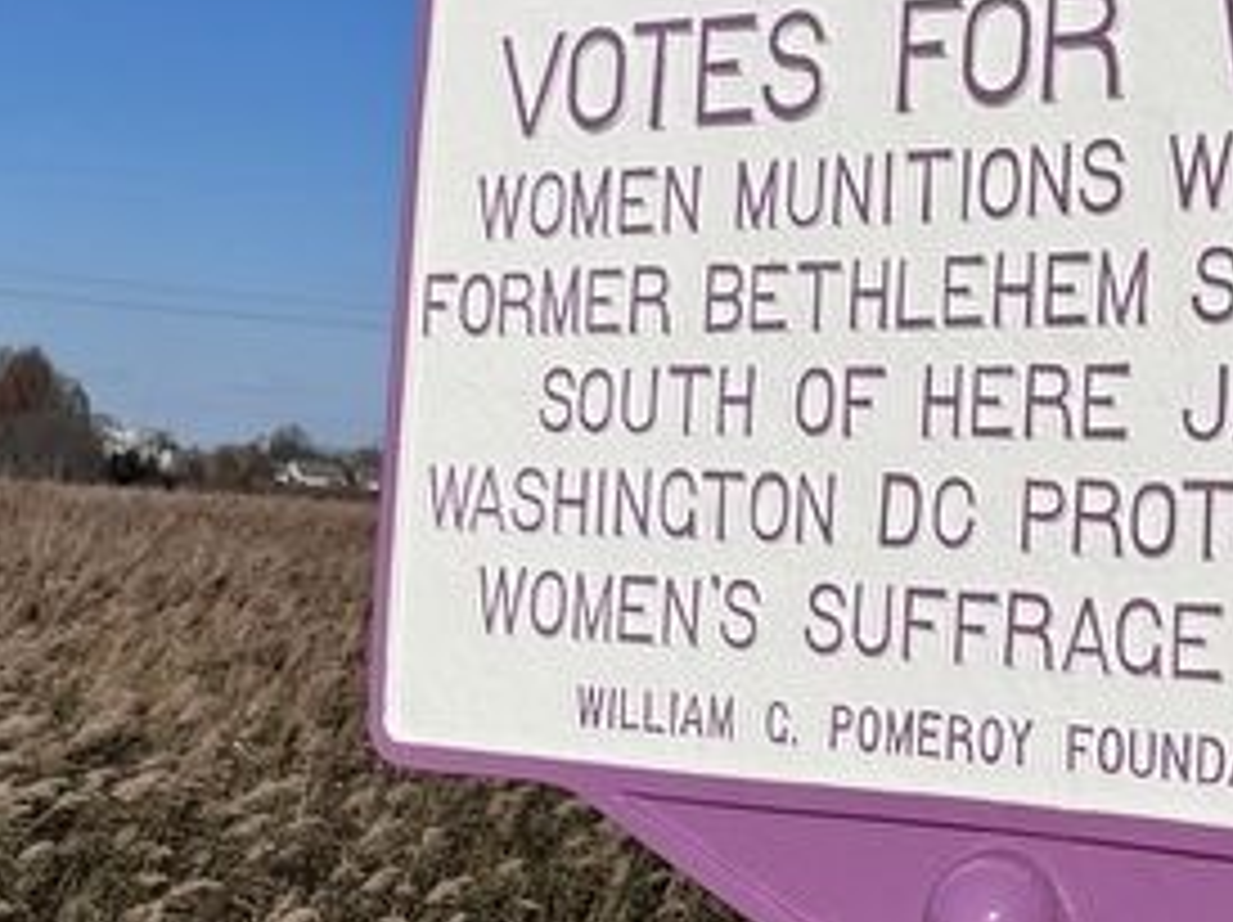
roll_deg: -4.6
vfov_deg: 19.3
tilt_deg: +4.6
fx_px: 2705
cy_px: 364
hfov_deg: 25.2
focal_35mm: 76
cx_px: 990
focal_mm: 5.1
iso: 50
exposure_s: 1/10870
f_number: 1.6
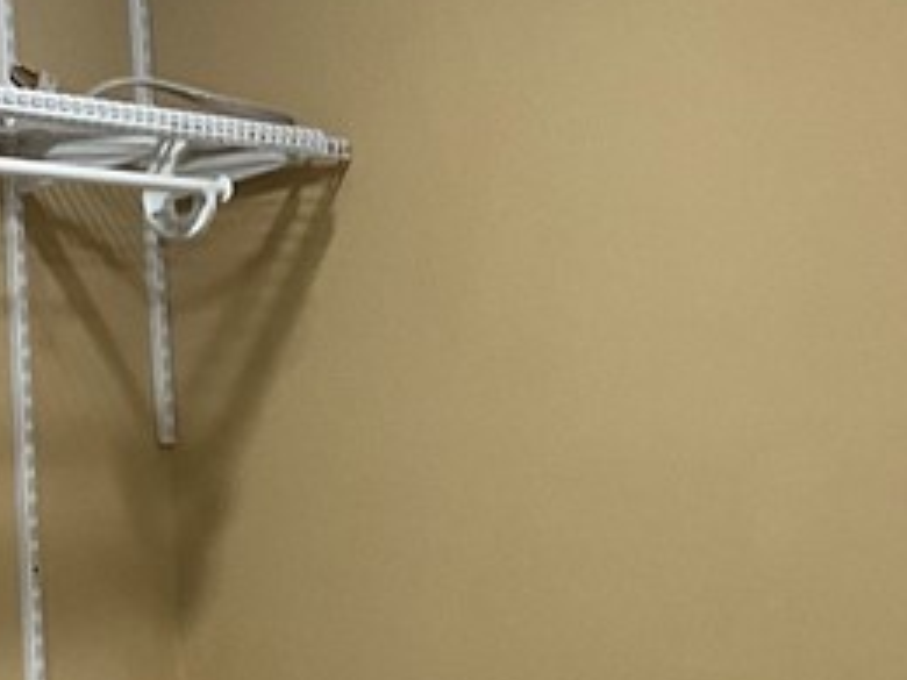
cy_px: 621
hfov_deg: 17.2
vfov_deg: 12.9
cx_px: 607
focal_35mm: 114
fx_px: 2987
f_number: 1.8
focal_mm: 3
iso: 100
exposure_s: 1/60
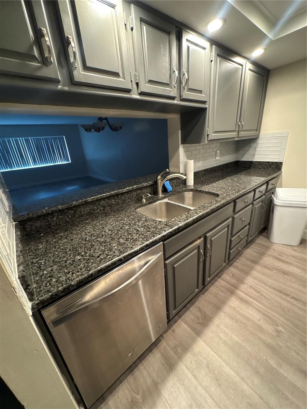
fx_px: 166
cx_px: 154
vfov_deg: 102.1
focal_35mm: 14
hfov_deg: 85.7
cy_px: 204
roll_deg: +6.4
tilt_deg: -21.0
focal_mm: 2.22
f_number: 2.2
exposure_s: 1/60
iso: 640
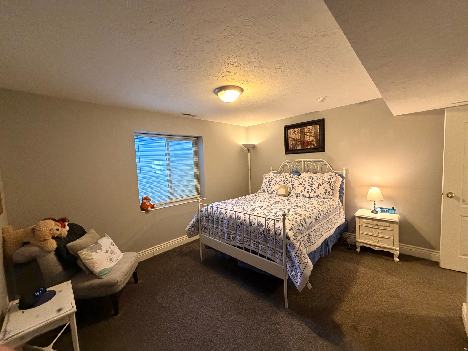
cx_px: 234
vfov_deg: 85.7
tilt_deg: -4.0
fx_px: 189
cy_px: 176
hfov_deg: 102.1
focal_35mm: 14
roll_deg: +3.0
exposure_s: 1/60
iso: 640
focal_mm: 2.22
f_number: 2.2
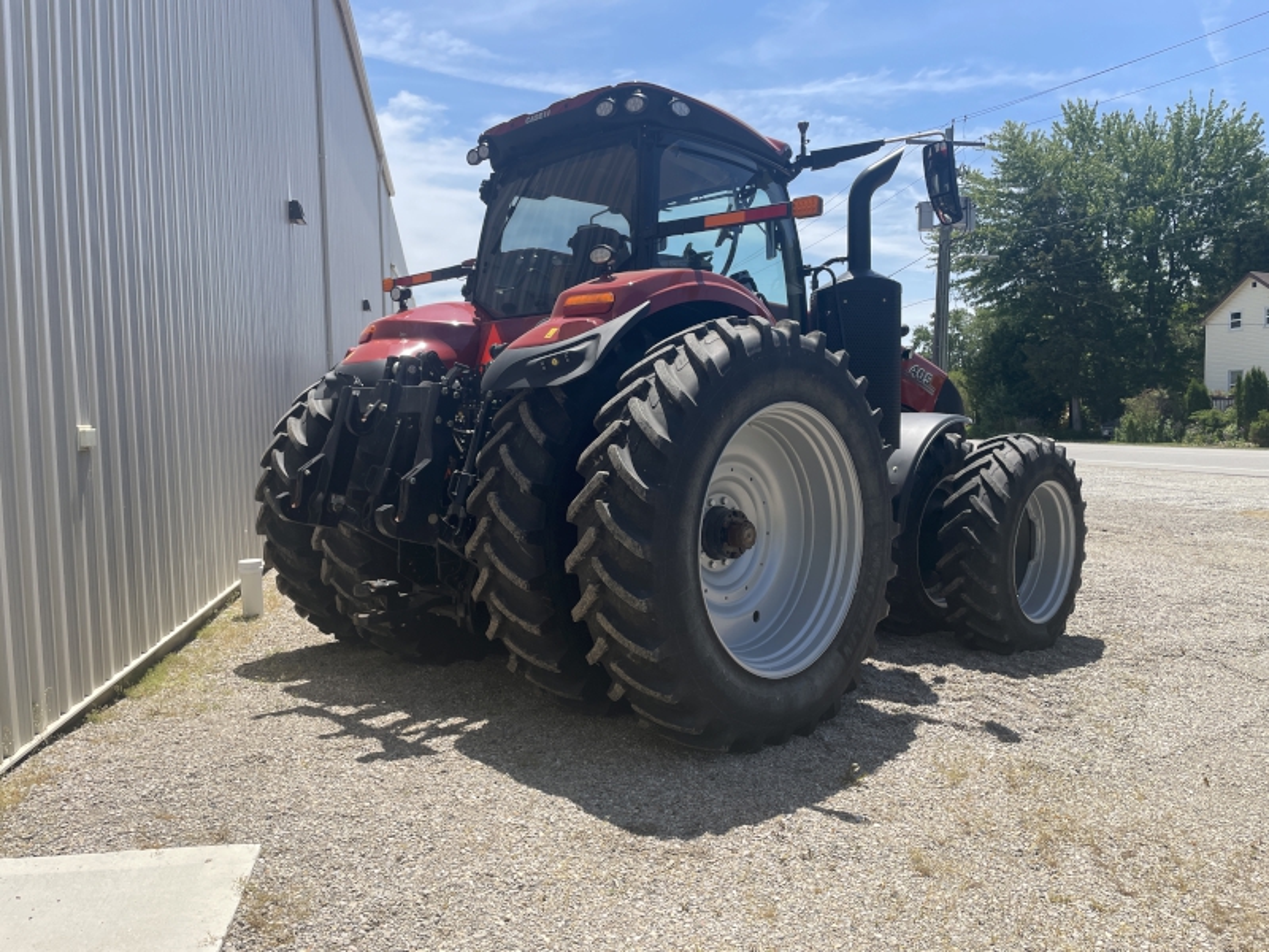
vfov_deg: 53.1
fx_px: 953
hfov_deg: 67.3
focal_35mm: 26
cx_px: 634
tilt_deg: -6.6
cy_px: 476
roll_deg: -0.9
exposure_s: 1/3125
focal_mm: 4.2
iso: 32
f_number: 1.6
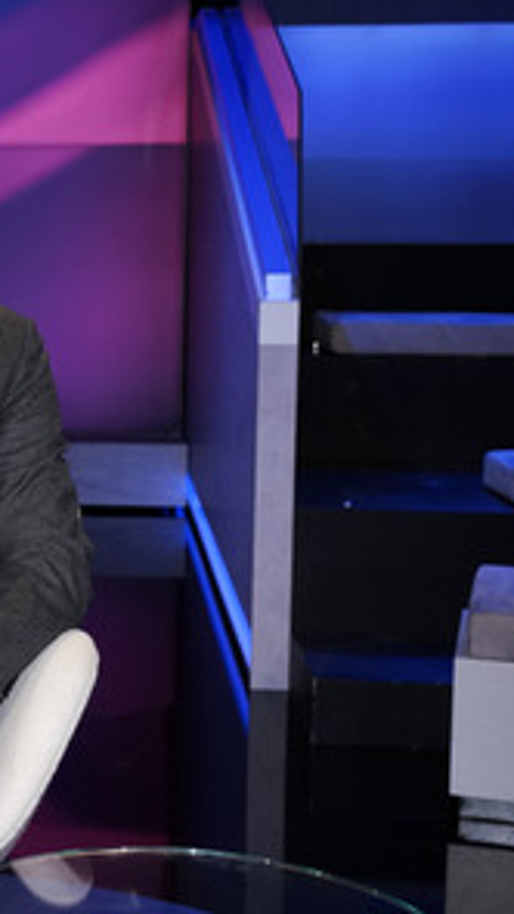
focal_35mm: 56
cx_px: -178
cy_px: 462
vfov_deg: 37.2
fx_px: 1356
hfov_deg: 19.6
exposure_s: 1/125
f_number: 5
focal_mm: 35
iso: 1600
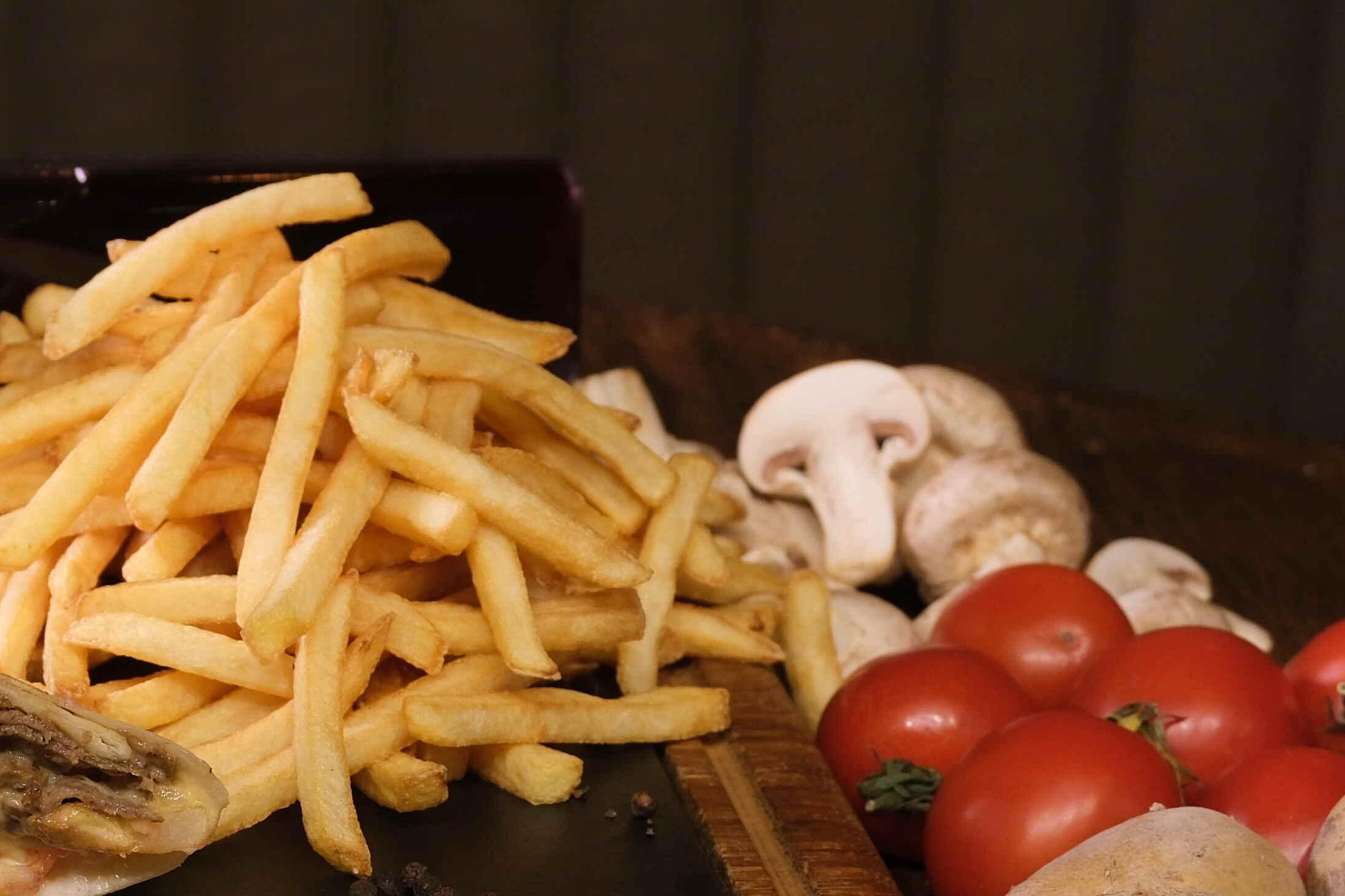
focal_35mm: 117
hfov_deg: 16.8
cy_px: 516
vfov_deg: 11.7
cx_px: -212
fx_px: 4371
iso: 500
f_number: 4.5
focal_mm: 27.1
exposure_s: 1/125
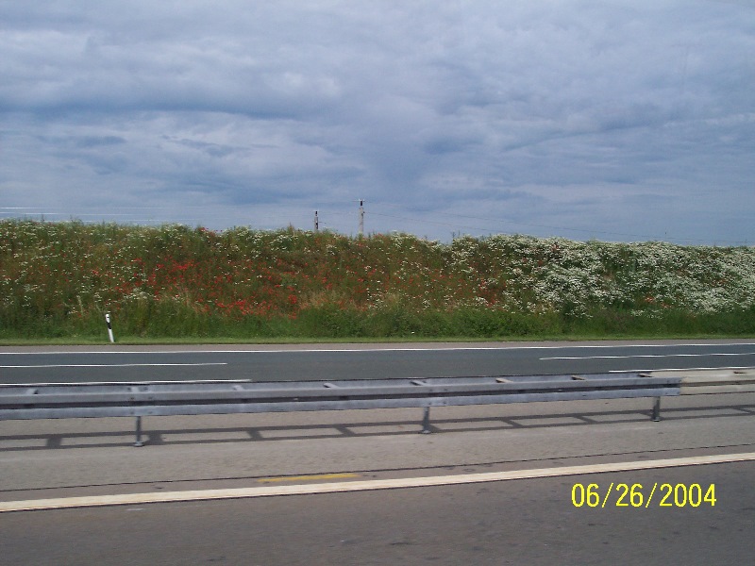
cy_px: 283
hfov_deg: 49.0
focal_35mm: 38
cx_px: 378
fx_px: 829
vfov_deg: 37.7
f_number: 4.8
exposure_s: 1/500
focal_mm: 8
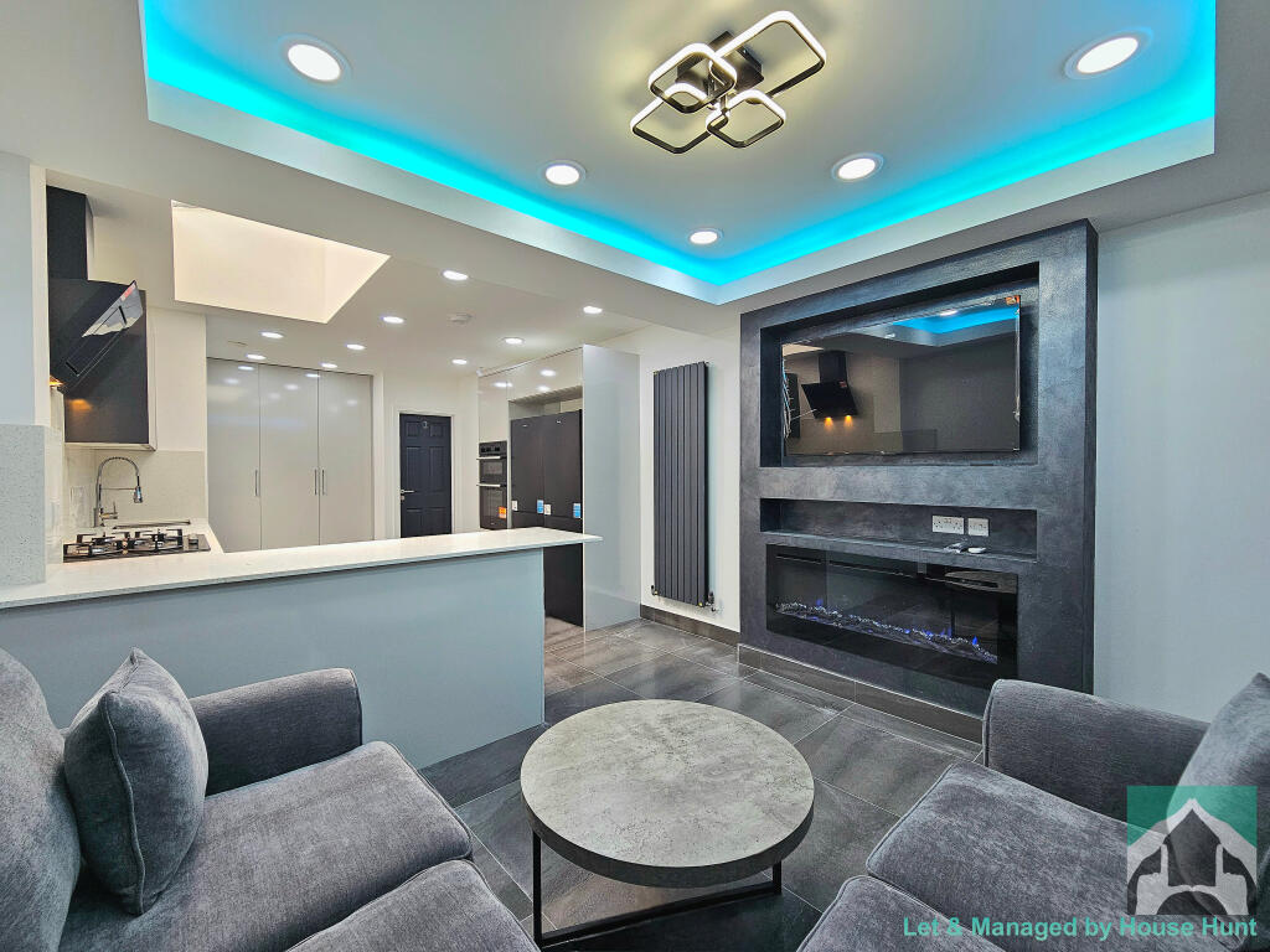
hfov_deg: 106.2
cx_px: 635
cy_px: 476
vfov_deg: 89.9
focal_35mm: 13
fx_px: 477
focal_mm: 2.2
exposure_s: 1/63.3
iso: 64
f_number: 2.2
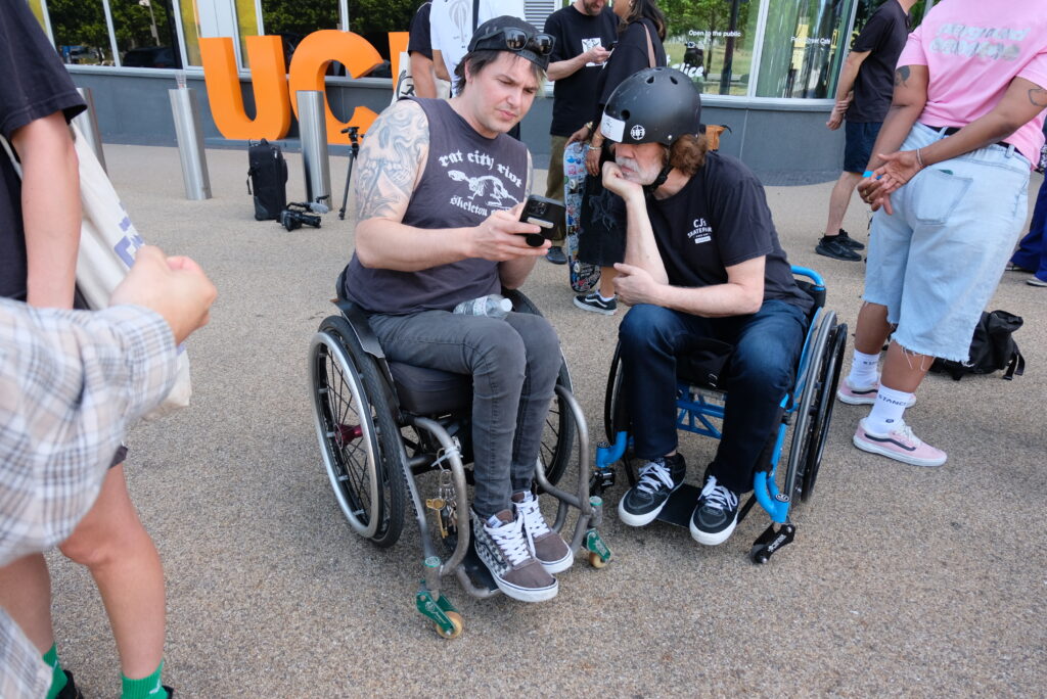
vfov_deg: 53.2
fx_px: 698
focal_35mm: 24
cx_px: 524
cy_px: 350
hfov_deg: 73.7
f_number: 4
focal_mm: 16
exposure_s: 1/300
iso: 400
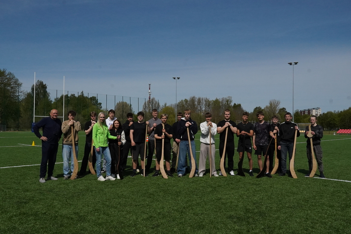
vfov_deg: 40.0
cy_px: 117
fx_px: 322
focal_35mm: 33
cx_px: 176
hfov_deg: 57.2
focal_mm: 22
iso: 2500
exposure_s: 1/5000
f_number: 13
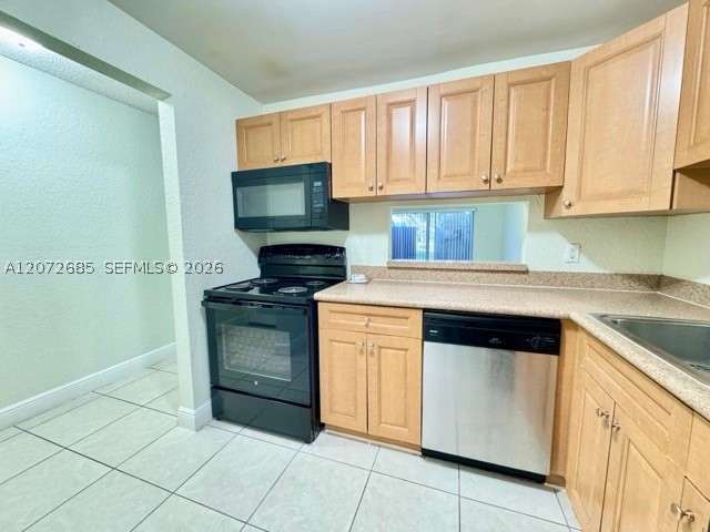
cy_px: 266
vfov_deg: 85.7
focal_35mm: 14
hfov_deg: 102.1
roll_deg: +0.2
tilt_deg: -7.1
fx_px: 287
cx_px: 355
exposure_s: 1/60
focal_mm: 2.22
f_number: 2.2
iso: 640
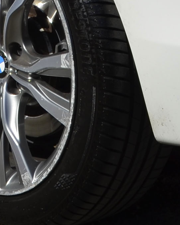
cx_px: 82
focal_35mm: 286
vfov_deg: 6.6
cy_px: -194
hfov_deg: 5.4
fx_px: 1905
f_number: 9
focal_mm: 28
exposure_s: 1/320
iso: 100
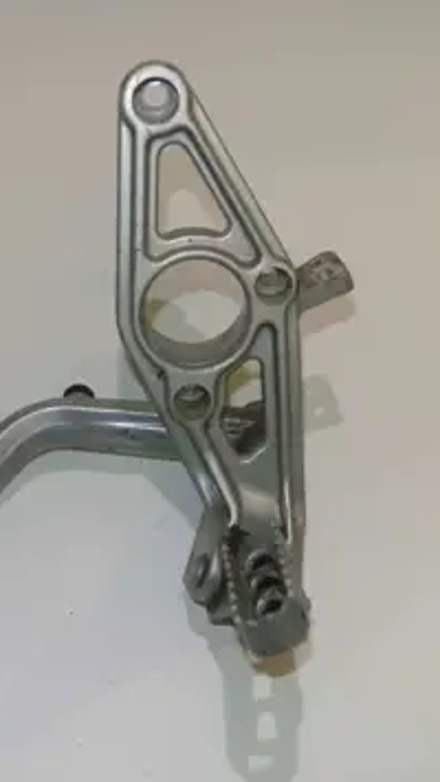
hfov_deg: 22.1
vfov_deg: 38.5
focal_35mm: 54
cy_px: 394
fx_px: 1119
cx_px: 128
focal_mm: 12.7
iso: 200
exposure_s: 1/60
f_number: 4
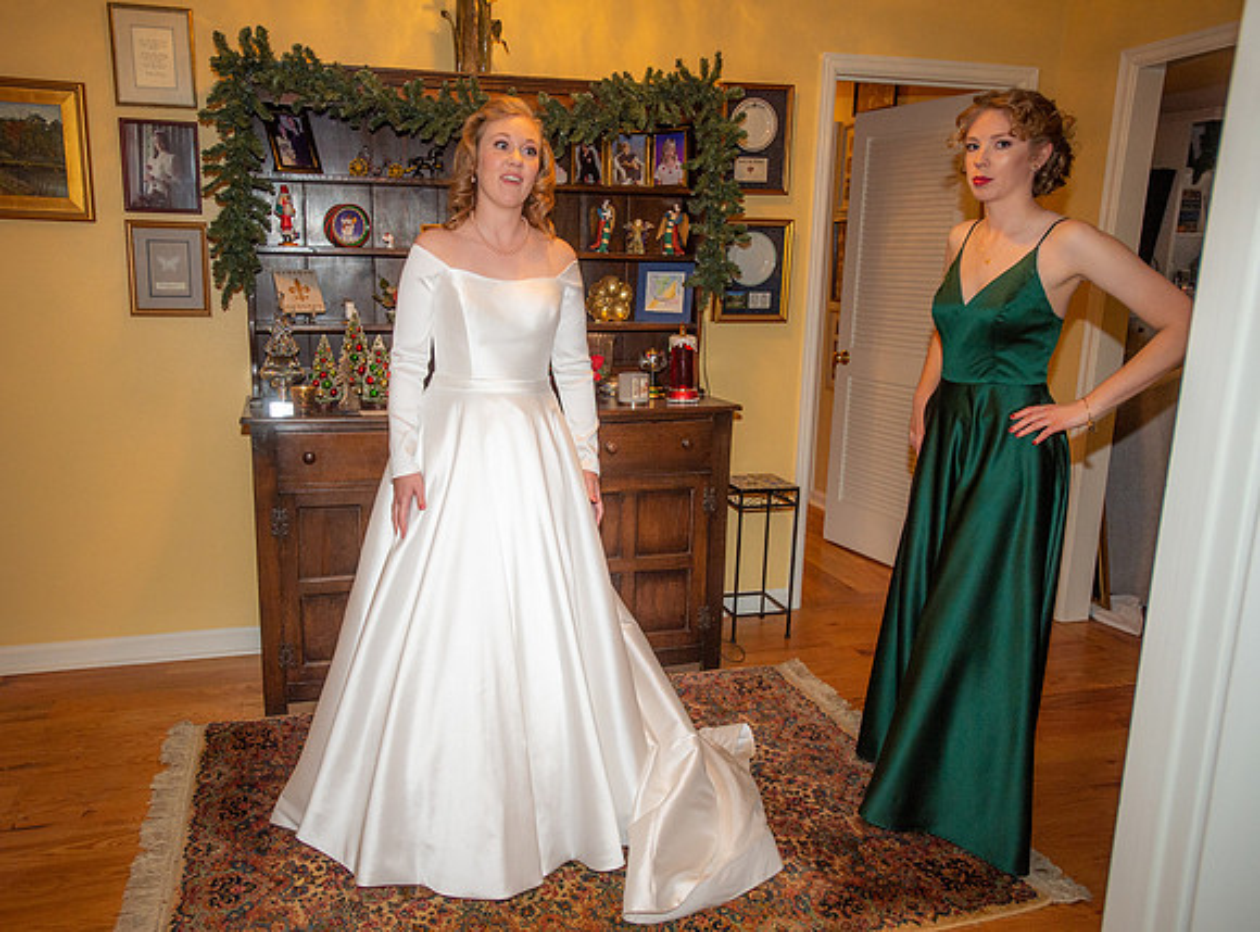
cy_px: 466
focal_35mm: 27
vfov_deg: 51.2
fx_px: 972
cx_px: 559
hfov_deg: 65.7
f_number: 3.5
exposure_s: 1/200
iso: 1250
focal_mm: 25
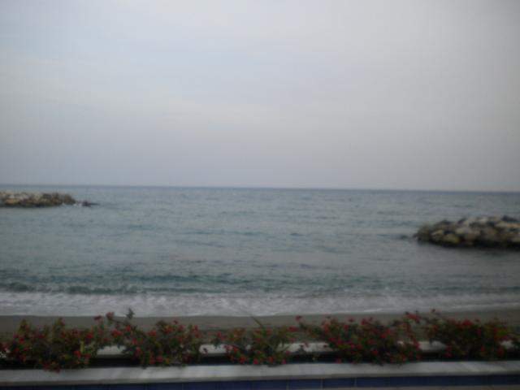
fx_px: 526
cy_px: 195
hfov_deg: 52.6
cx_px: 260
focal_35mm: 35
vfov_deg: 40.7
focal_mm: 6.3
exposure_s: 1/604
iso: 162
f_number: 3.1
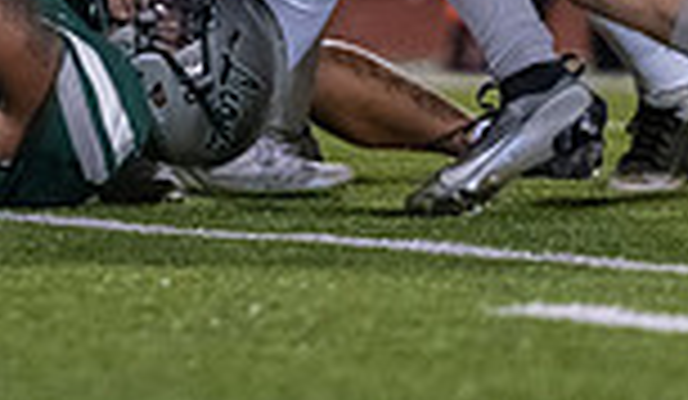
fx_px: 19296
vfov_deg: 1.2
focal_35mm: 1049
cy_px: -285
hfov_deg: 2.0
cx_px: 250
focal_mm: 200
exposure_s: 1/1250
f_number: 2.8
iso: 6400
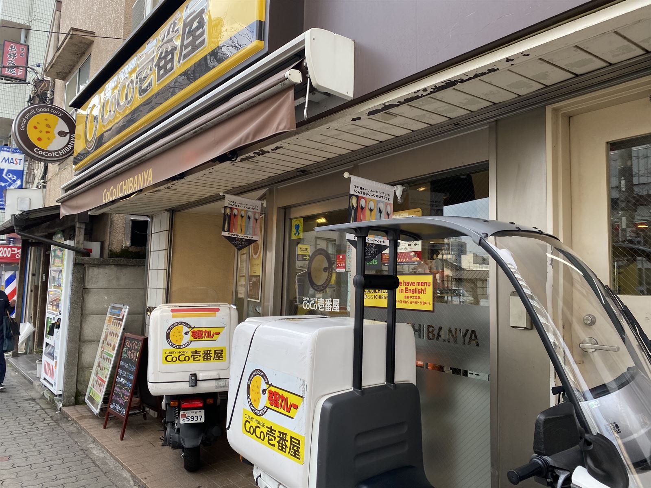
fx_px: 489
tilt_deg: +8.5
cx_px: 326
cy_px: 244
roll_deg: -1.9
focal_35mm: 26
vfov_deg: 53.1
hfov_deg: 67.3
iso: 32
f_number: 1.8
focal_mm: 4.25
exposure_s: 1/414
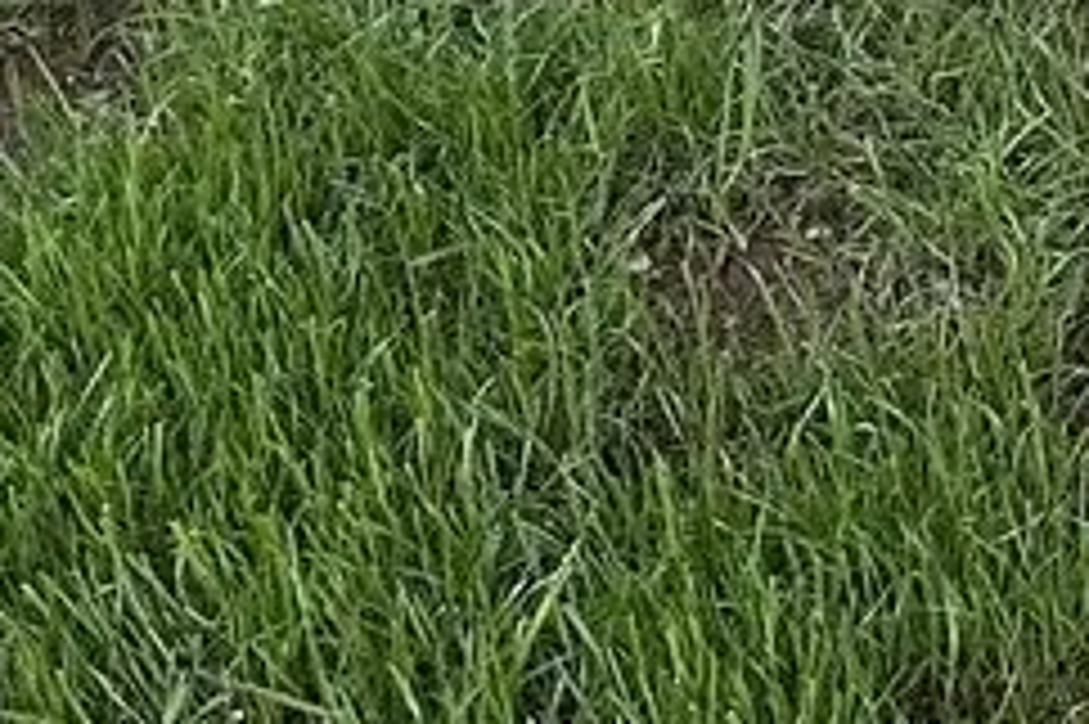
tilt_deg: -17.4
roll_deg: -0.1
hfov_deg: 10.9
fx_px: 4988
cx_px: 2444
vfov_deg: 7.0
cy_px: -1790
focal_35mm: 165
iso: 64
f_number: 1.78
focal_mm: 6.86
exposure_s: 1/193
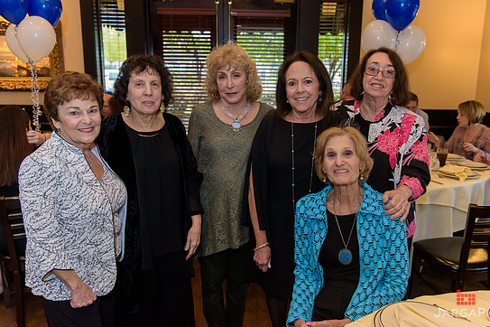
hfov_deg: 60.2
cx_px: 259
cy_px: 162
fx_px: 422
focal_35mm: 31
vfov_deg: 42.3
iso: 1600
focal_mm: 29
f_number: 3.2
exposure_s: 1/125
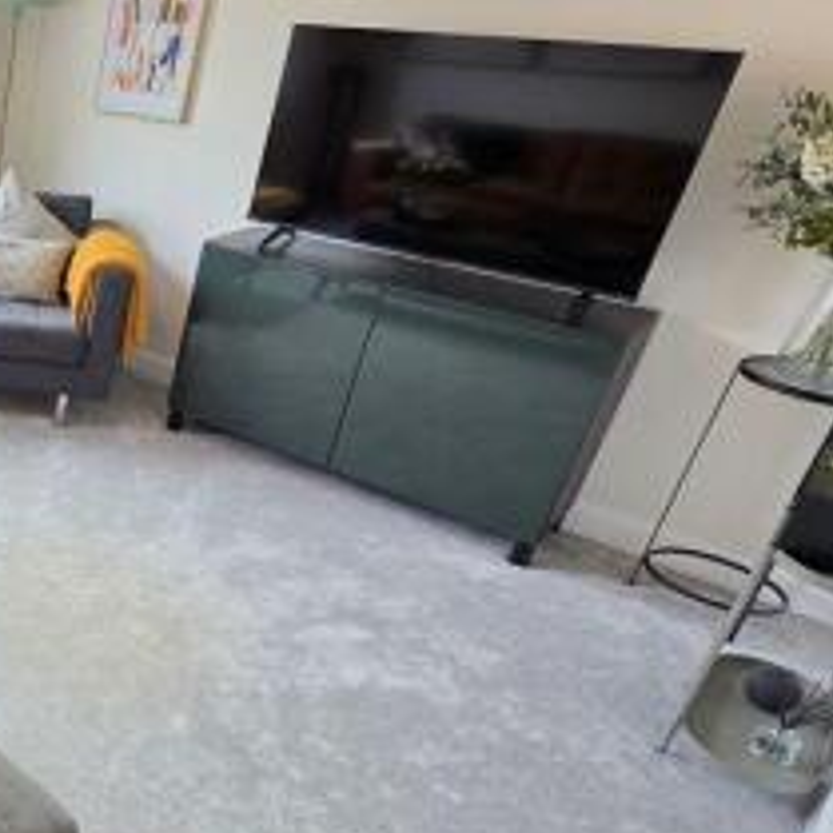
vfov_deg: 51.1
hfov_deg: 38.0
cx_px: -169
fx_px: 871
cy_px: 420
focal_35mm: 32
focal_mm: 2.2
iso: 320
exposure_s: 1/50
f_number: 1.9
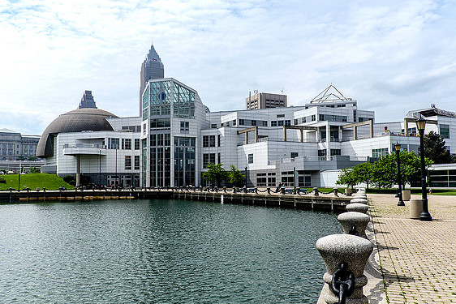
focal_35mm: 32
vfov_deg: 41.1
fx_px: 405
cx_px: 222
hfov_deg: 58.7
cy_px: 155
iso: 400
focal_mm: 20.5
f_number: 8
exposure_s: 1/1700
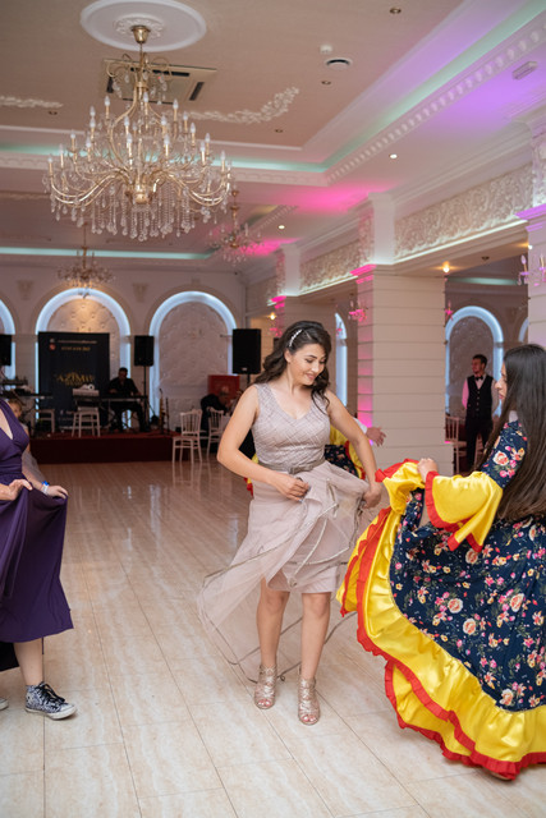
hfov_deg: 37.9
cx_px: 273
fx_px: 796
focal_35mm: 35
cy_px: 409
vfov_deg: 54.4
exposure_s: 1/125
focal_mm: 23
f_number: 2
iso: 640
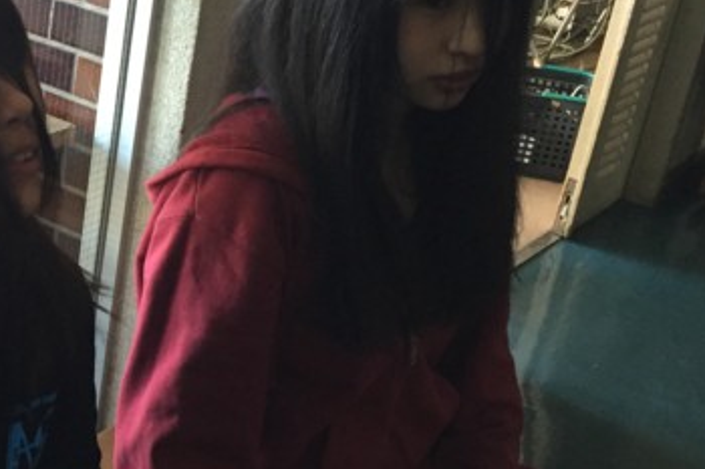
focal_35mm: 69
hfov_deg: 27.3
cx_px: -24
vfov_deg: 19.7
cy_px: 242
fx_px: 1351
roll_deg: -4.1
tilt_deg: -24.7
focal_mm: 4.15
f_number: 2.2
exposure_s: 1/30
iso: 125
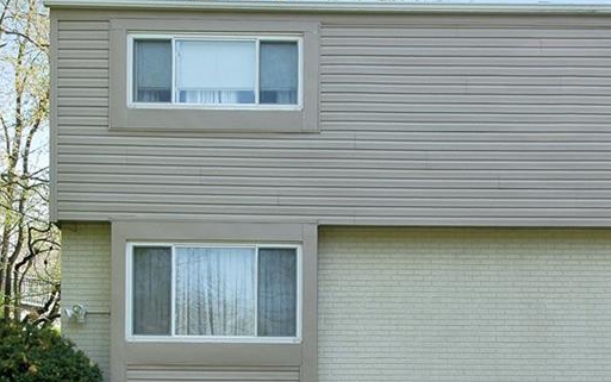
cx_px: 242
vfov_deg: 19.2
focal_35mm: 67
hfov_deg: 30.5
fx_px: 1116
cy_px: 324
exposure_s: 1/125
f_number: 9
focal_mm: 22
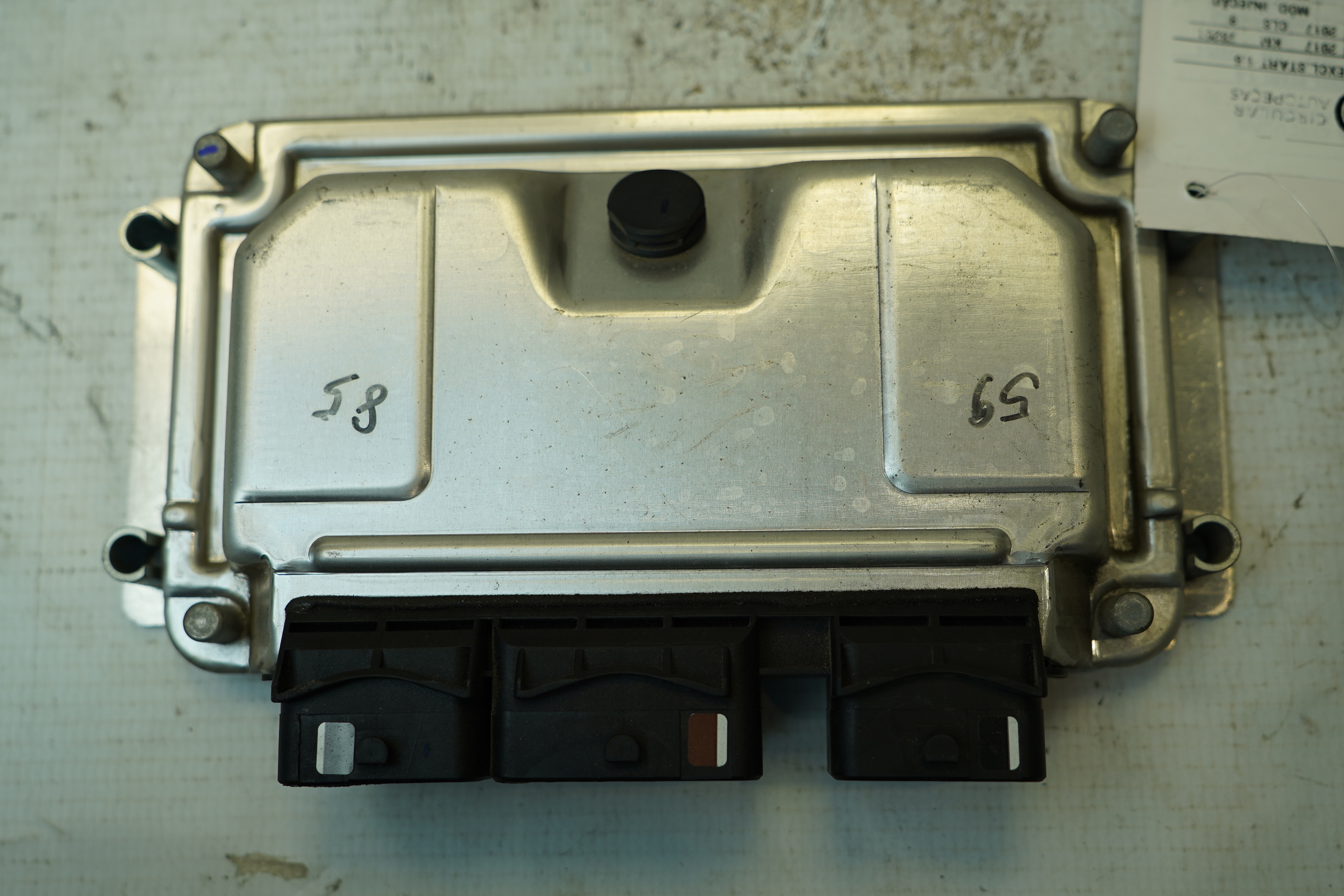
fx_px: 1605
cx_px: 672
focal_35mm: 43
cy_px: 448
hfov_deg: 45.4
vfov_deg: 31.2
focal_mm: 29
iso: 100
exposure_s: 1/125
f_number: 4
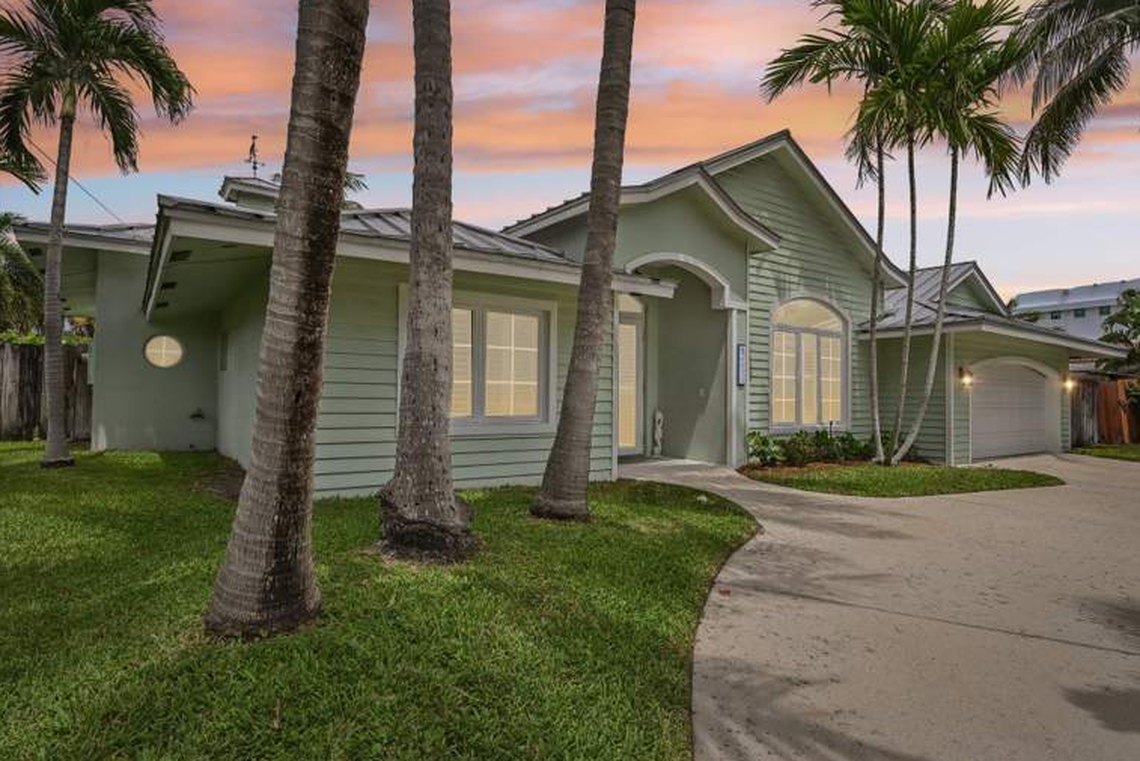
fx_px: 618
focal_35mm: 20
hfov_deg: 85.3
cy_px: 386
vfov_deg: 63.2
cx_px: 563
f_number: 8
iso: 1250
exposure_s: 1/3200
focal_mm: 18.5
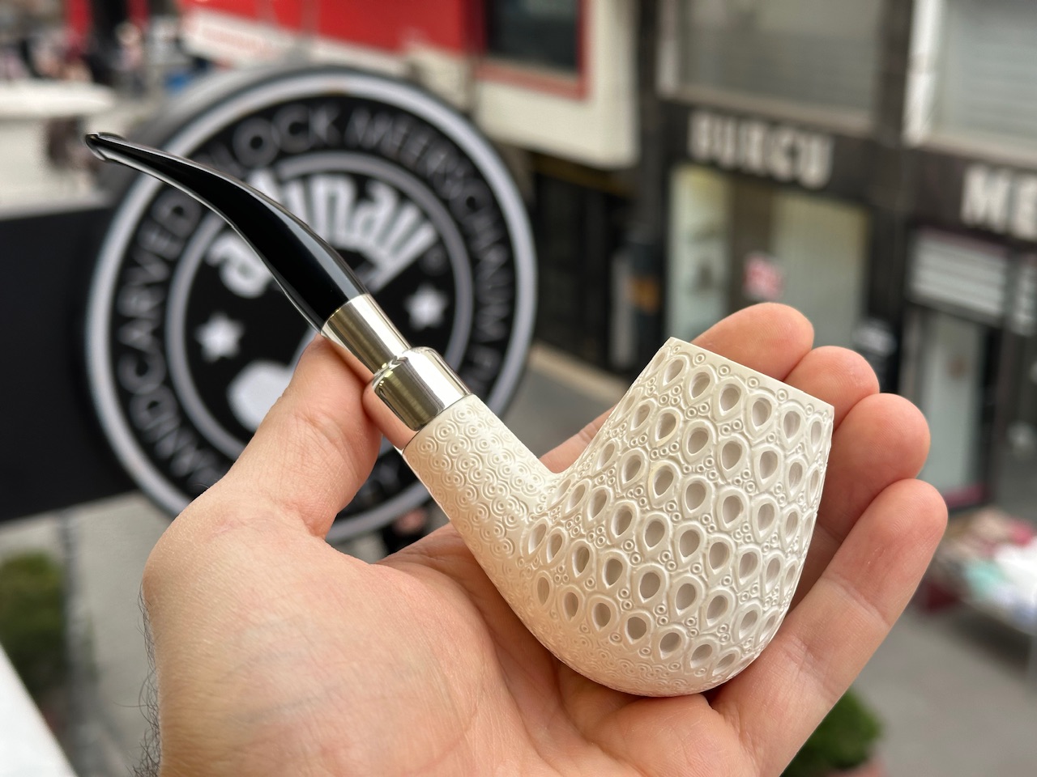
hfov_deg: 39.7
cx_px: 518
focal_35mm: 48
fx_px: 1438
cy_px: 388
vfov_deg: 30.3
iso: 64
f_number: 1.78
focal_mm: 6.86
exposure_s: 1/244
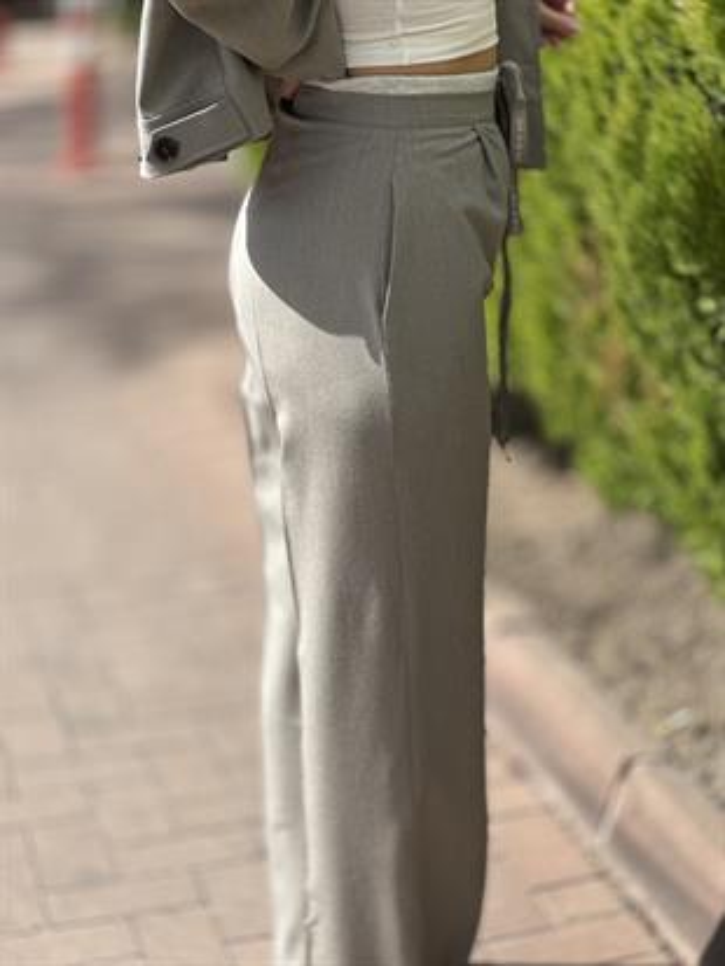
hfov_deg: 19.1
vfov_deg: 25.3
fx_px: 2149
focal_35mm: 77
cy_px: 483
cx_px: 362
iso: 32
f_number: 2.8
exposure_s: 1/428
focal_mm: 9
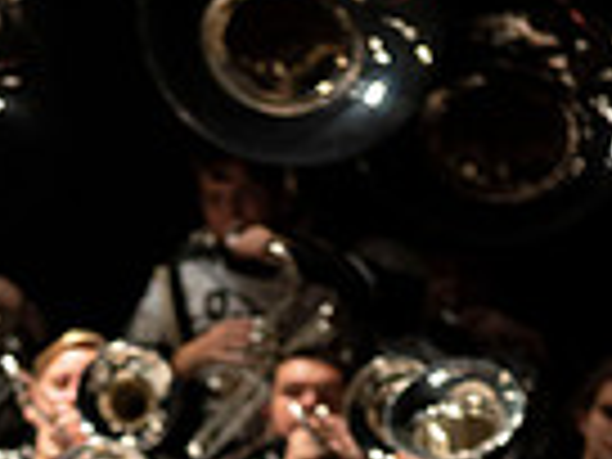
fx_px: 16796
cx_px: -38
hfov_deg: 2.1
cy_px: 806
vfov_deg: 1.6
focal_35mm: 950
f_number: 2.8
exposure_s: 1/500
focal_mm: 300
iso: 3200
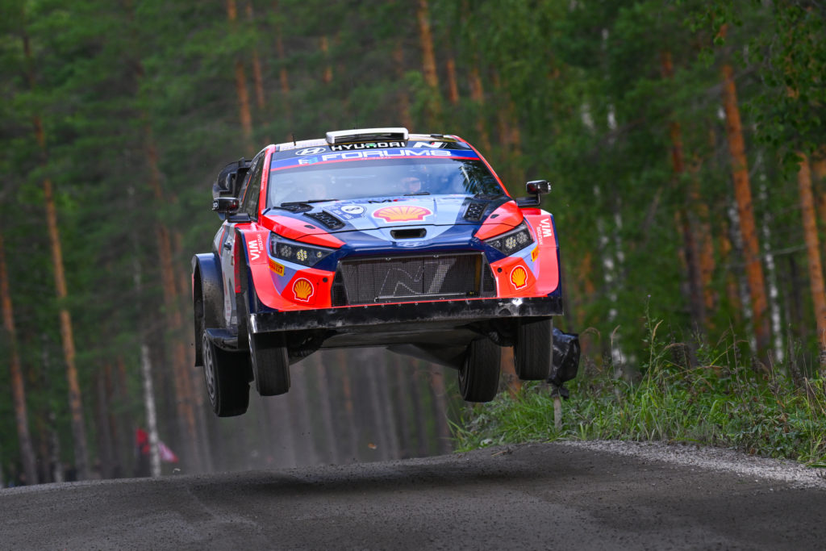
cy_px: 276
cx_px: 413
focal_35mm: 460
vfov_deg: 3.0
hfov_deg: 4.5
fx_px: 10555
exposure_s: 1/1250
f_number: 9
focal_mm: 460
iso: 1600
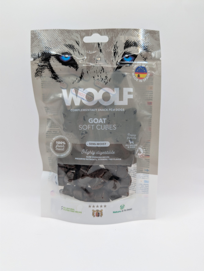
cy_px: 136
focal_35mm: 24
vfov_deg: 71.5
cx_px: 102
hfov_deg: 56.9
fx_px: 188
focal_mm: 6.9
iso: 20
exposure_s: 1/51.4
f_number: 1.68
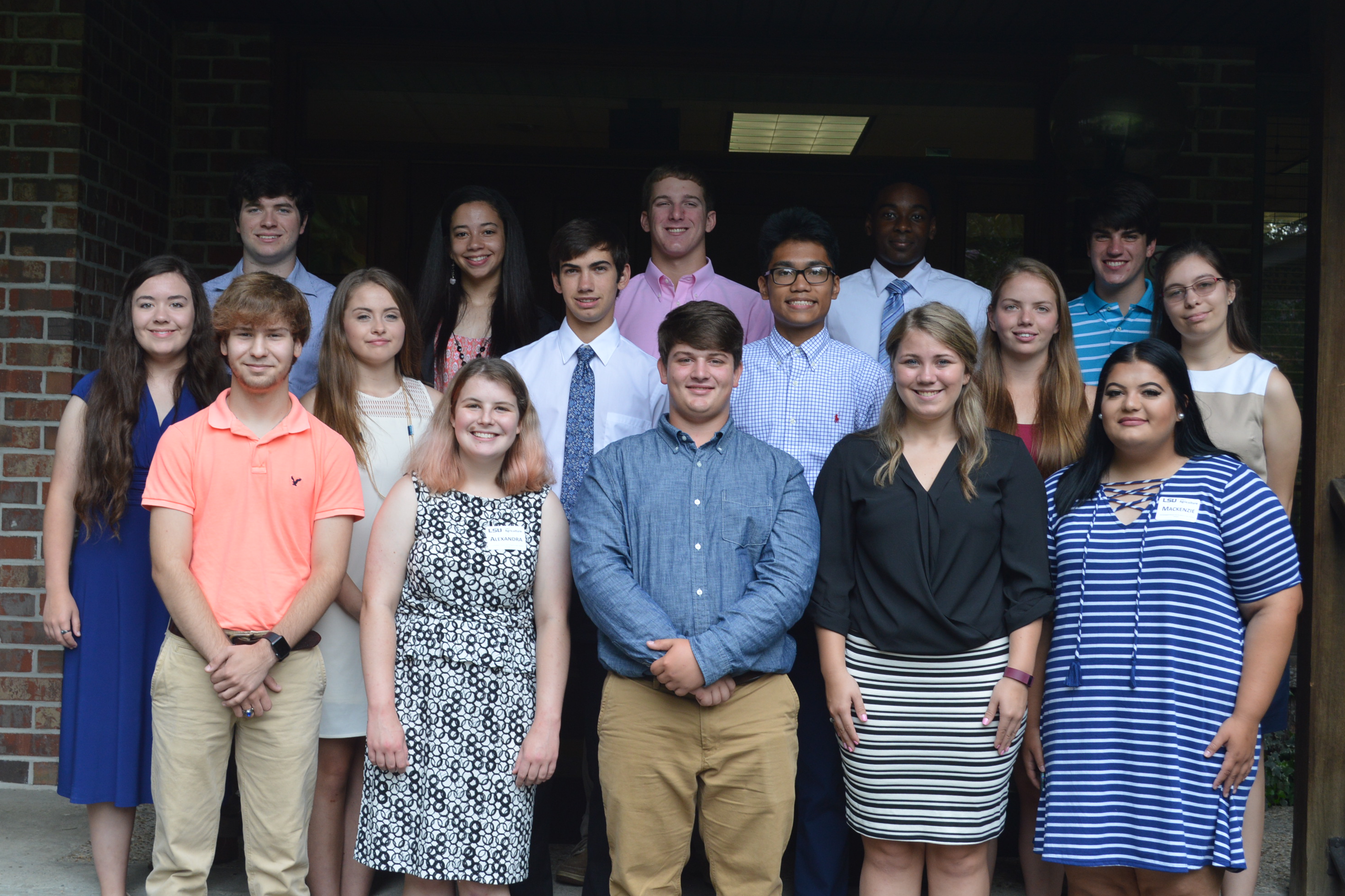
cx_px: 661
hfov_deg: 37.2
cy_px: 447
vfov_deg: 25.3
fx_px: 1999
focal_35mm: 54
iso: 400
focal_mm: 35
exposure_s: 1/125
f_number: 5.6
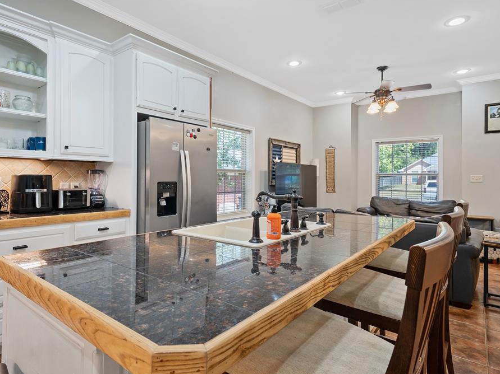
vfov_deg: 63.4
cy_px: 188
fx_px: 303
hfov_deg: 78.9
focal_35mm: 21
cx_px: 234
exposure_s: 1/13
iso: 800
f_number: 8
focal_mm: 19
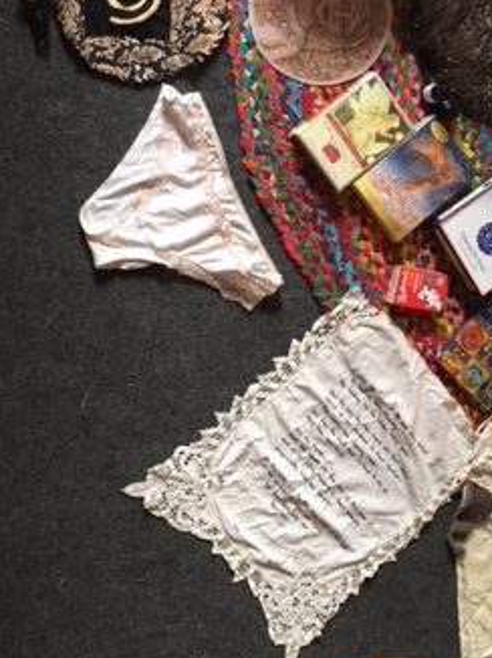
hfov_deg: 25.4
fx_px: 1082
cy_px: 226
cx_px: 351
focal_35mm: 57
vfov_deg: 33.5
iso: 100
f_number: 2.2
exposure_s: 1/33
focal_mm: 4.15
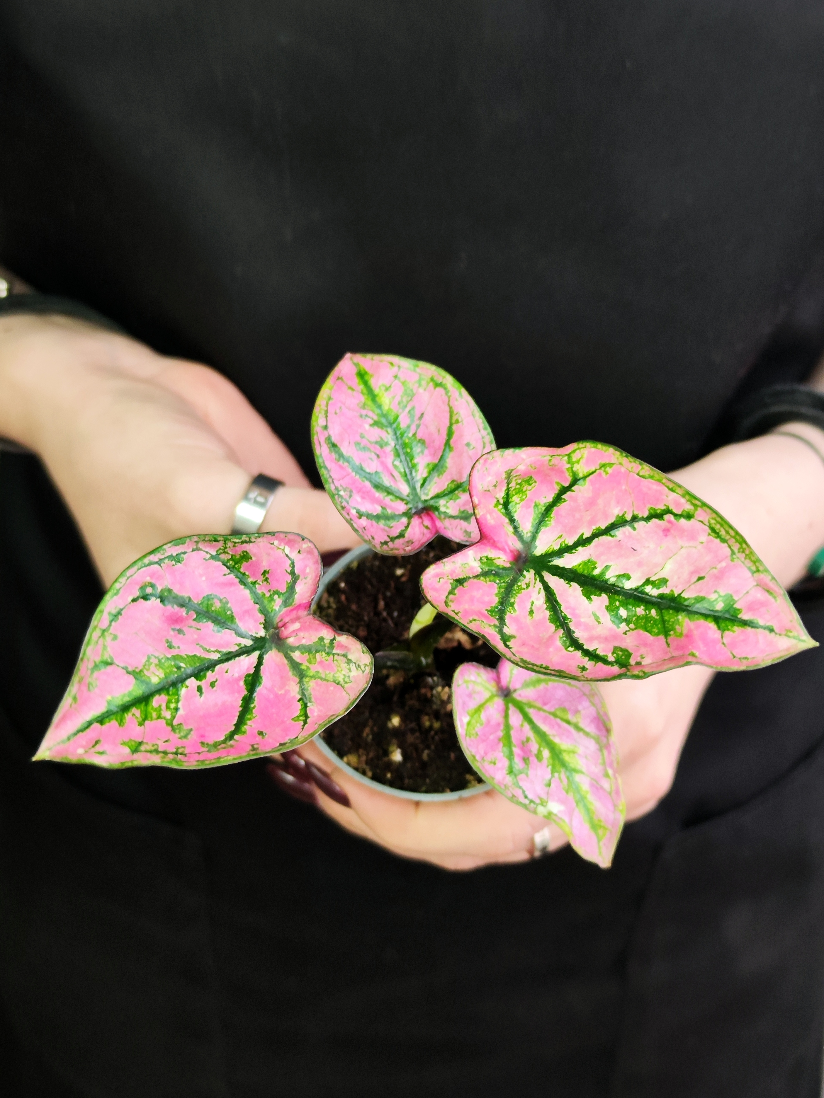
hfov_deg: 58.9
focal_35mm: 23
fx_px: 730
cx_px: 412
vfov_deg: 73.9
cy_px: 549
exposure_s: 1/50
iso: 823
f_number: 1.69
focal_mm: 7.01
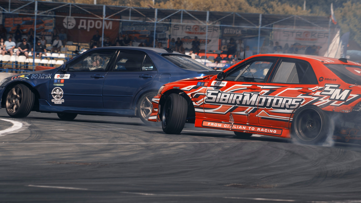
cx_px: 180
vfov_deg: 4.2
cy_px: 102
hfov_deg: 7.4
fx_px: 2798
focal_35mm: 292
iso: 100
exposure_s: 1/125
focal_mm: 180
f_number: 10
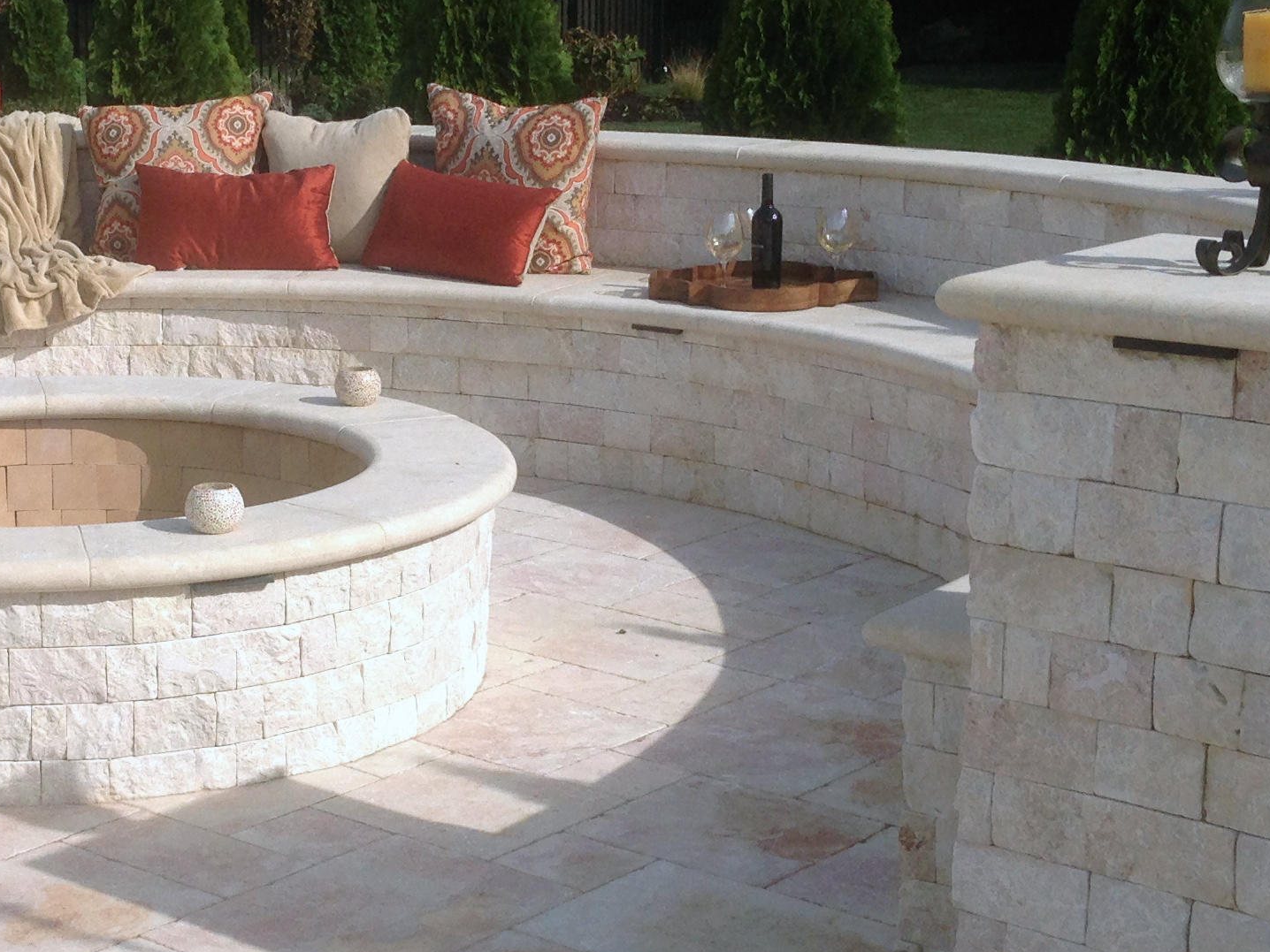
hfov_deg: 25.7
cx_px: 346
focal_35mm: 75
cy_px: 458
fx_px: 2752
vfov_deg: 19.6
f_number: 2.4
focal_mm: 4.12
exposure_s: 1/2584
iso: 50
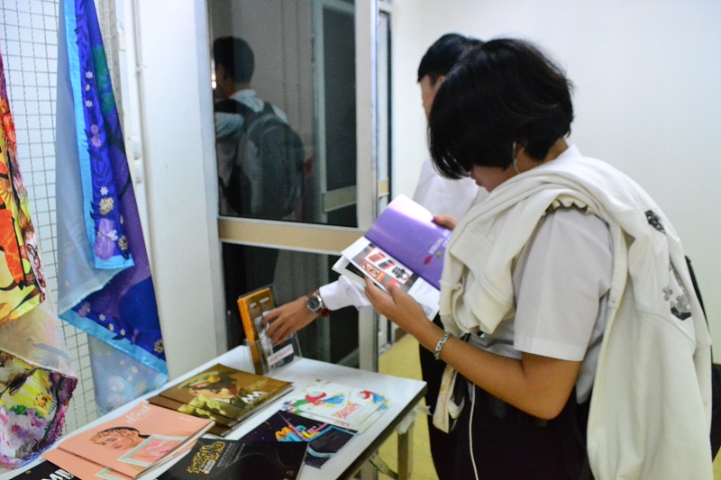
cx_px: 360
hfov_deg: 67.4
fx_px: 541
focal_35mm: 27
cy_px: 240
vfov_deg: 47.9
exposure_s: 1/160
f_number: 6.3
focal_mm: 18
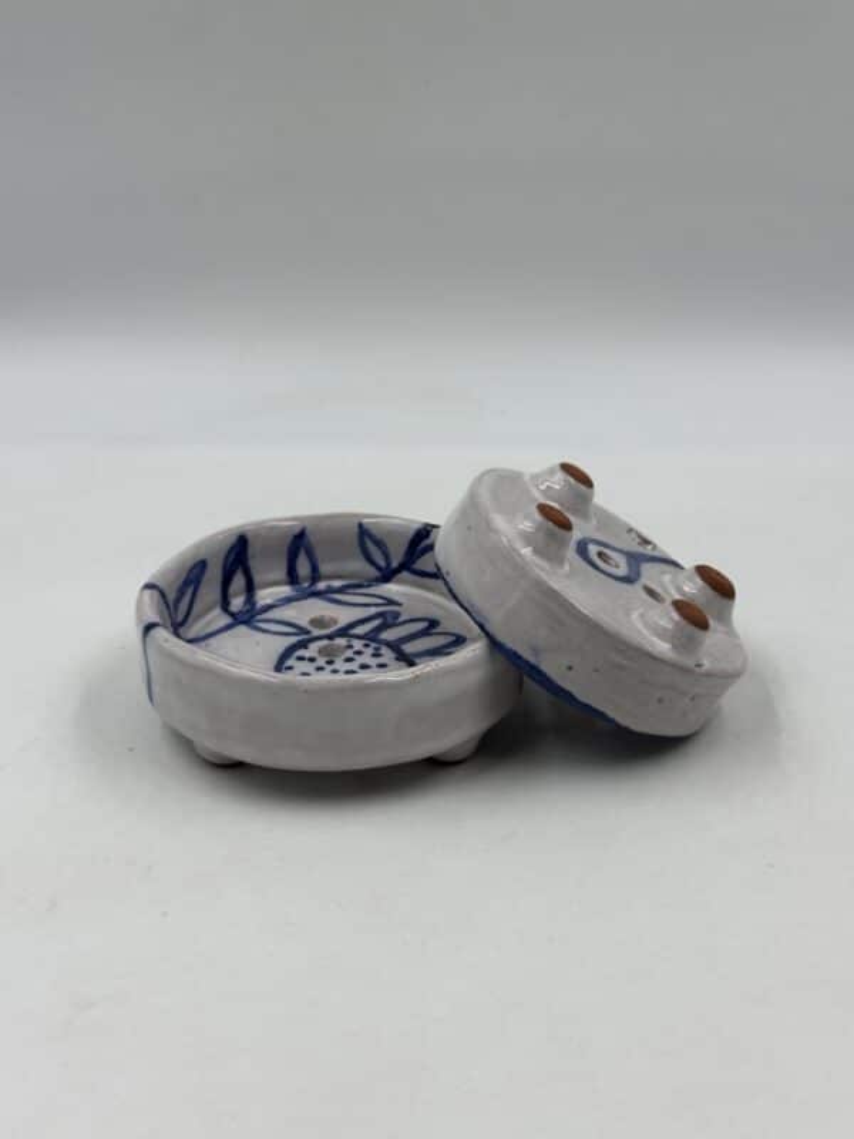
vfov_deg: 39.7
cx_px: 427
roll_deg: -1.4
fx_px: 1579
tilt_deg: -26.1
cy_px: 570
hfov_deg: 30.3
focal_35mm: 48
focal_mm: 6.86
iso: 64
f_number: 1.78
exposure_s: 1/704
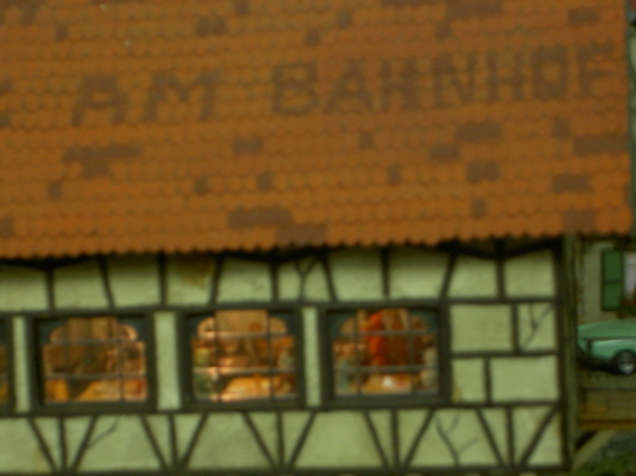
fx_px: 2644
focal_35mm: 144
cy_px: 335
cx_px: 272
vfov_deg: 10.3
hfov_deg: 13.7
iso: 50
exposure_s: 1/8
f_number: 4.9
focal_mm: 16.8
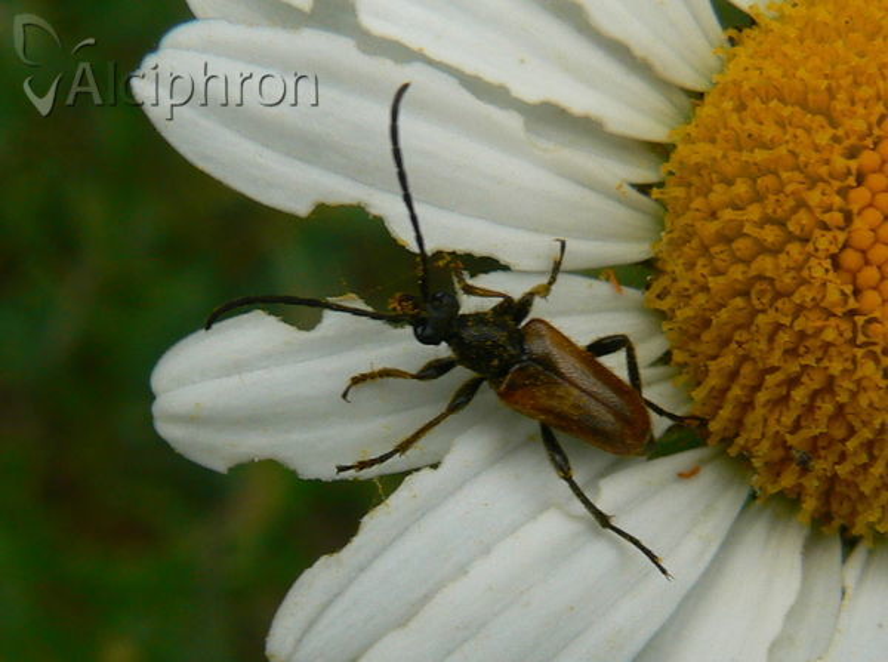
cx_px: 444
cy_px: 331
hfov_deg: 51.5
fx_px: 921
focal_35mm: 36
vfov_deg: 39.5
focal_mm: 6
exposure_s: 1/200
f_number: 5.6
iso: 80
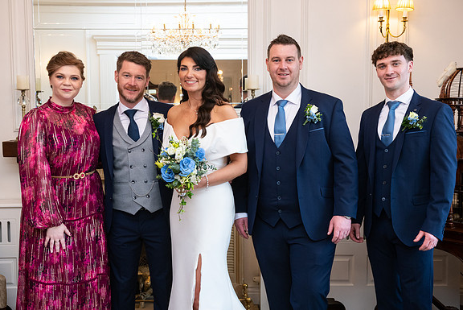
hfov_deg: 43.6
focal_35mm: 45
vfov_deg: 29.9
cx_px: 220
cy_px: 160
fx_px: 579
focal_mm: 42
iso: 640
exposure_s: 1/160
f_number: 5
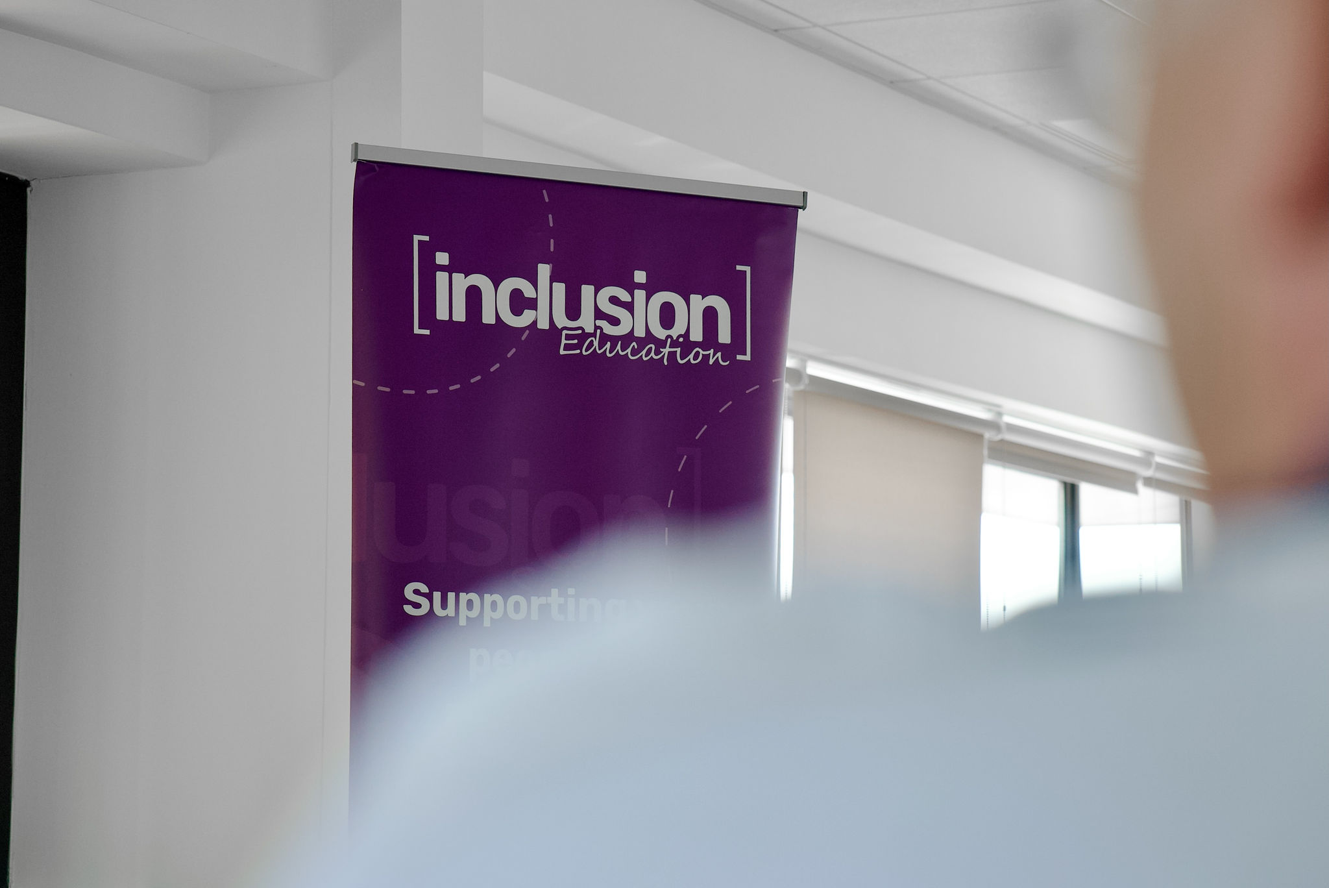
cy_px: 444
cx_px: 664
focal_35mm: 85
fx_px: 3140
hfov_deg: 23.9
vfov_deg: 16.1
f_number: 4
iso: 1000
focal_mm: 85
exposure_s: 1/160
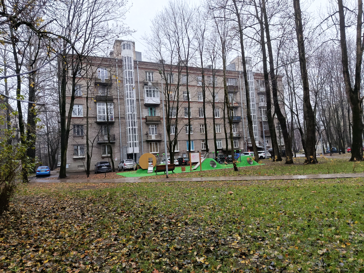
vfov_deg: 56.8
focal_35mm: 24
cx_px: 182
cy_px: 136
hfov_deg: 71.6
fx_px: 252
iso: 328
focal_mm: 5.24
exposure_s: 1/100
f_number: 1.7
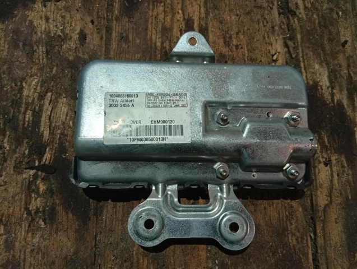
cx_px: 178
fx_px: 269
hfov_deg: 67.2
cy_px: 134
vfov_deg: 53.2
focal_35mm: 26
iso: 585
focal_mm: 3.96
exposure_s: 1/33.3
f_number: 1.8
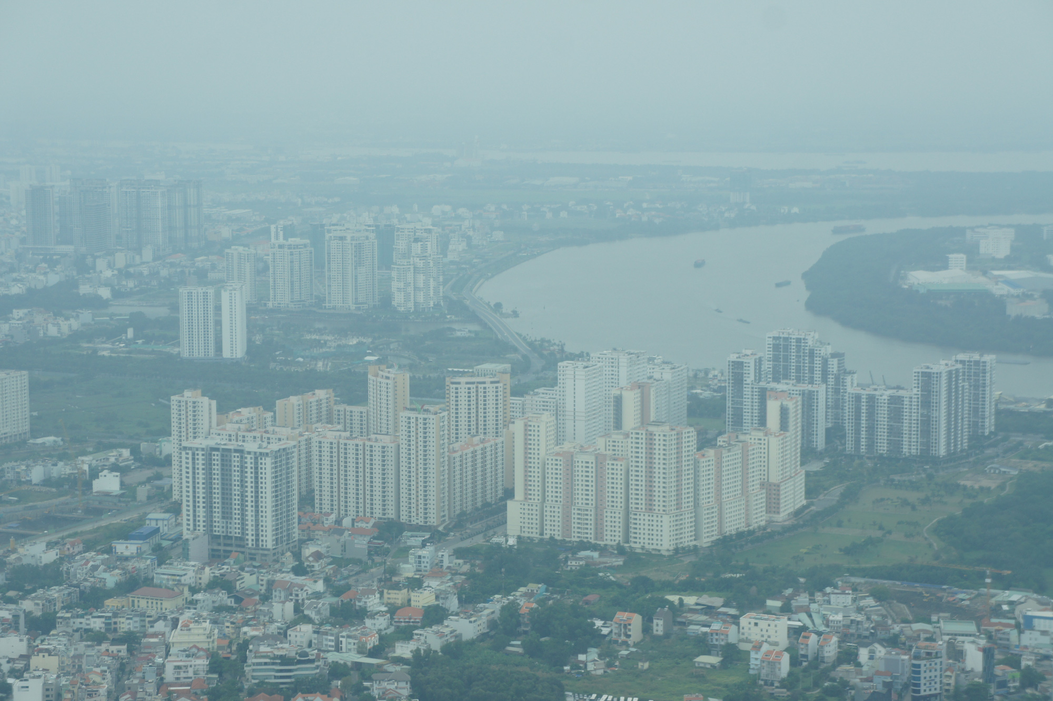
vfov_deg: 16.5
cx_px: 526
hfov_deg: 24.6
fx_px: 2412
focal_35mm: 82
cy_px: 350
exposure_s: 1/125
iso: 200
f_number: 6.3
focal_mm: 55
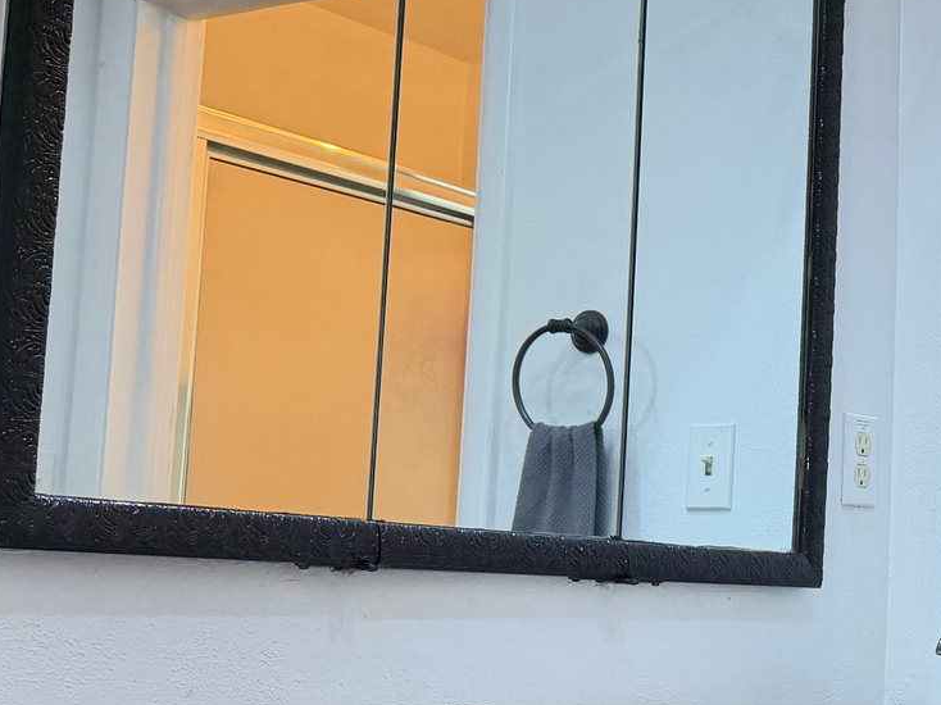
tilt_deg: +7.7
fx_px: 1821
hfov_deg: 25.5
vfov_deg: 21.9
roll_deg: +0.4
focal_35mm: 67
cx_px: 1182
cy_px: 433
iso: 200
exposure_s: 1/233
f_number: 1.78
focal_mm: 6.76
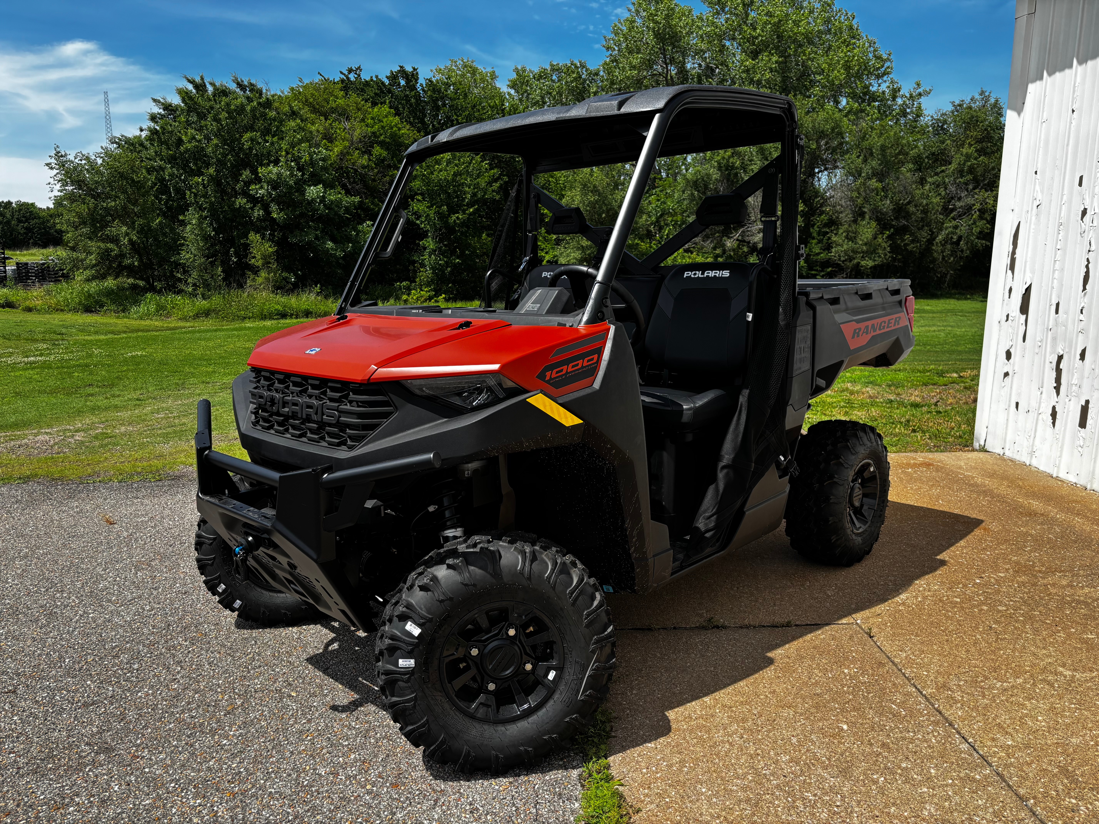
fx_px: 825
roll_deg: +0.1
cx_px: 550
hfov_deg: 67.3
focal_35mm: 26
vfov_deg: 53.1
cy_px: 412
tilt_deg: -10.0
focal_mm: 5.96
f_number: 1.6
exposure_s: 1/2105
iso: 50
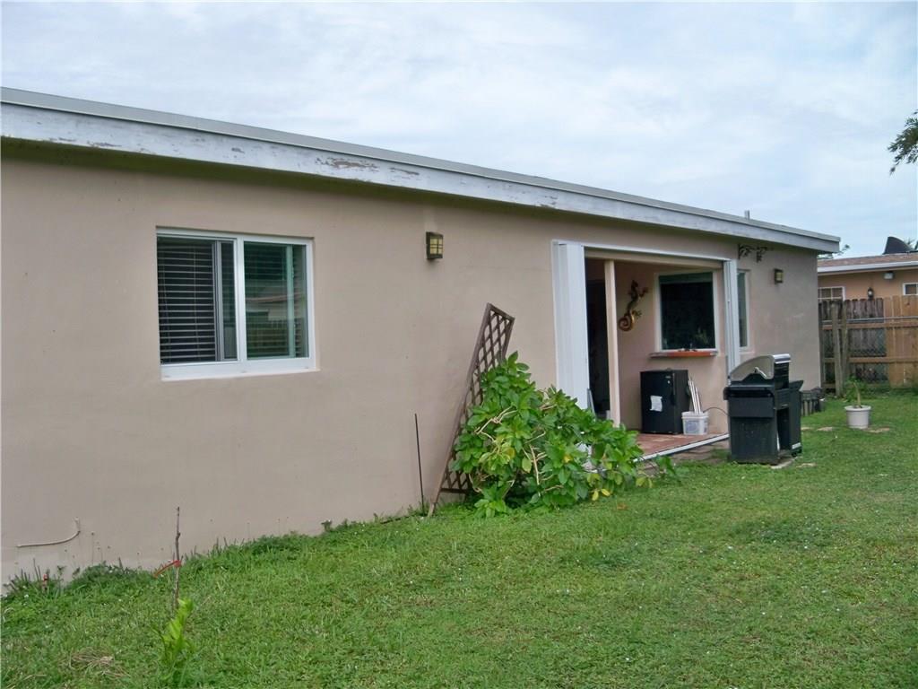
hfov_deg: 52.6
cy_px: 344
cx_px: 459
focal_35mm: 35
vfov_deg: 40.7
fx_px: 928
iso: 80
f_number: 3.5
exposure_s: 1/640
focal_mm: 6.2
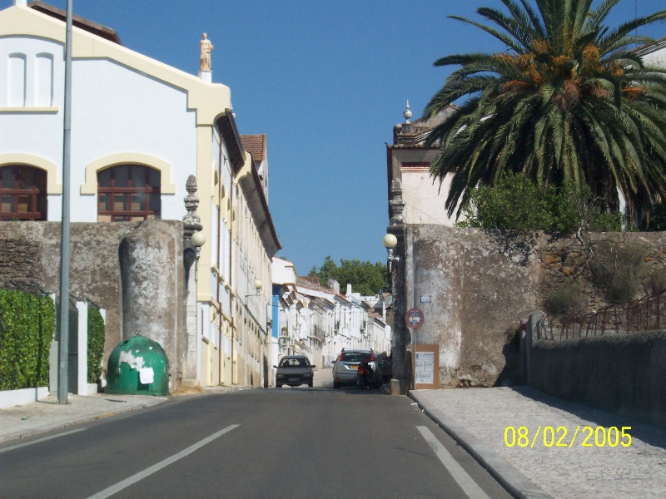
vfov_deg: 13.0
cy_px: 250
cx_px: 333
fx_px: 2193
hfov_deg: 17.3
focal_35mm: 114
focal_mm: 24
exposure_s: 1/350
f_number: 8
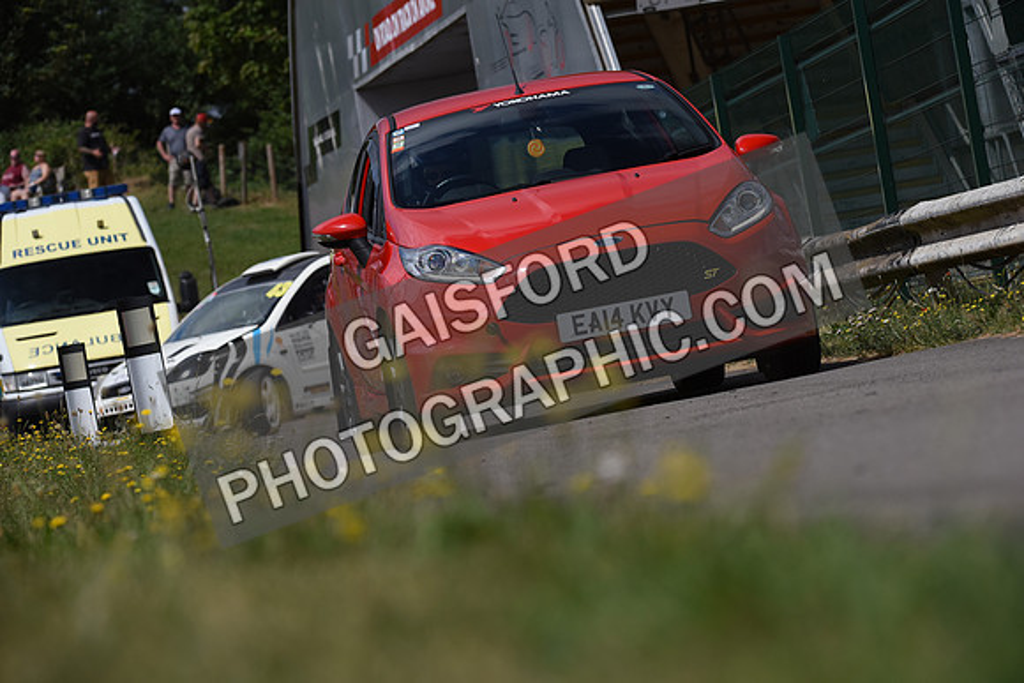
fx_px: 5690
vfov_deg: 6.9
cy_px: 342
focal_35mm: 200
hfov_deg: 10.3
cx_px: 512
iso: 500
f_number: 8
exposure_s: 1/1000
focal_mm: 200
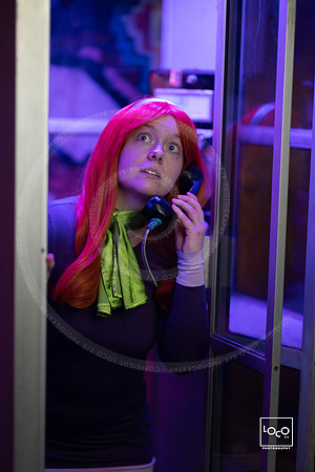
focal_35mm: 85
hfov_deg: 16.1
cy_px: 236
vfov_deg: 23.9
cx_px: 158
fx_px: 1116
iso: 640
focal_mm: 85
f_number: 1.2
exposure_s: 1/400
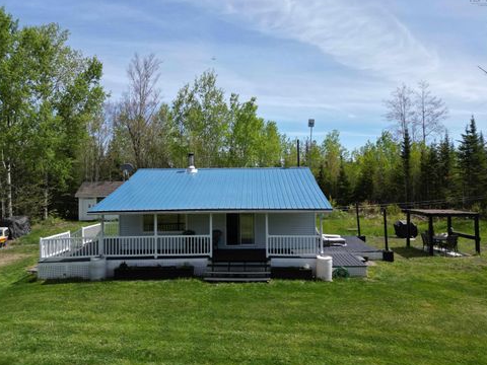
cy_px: 180
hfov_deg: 69.4
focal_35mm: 25
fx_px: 352
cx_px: 245
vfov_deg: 54.9
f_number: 1.7
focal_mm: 6.72
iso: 110
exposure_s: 1/2500
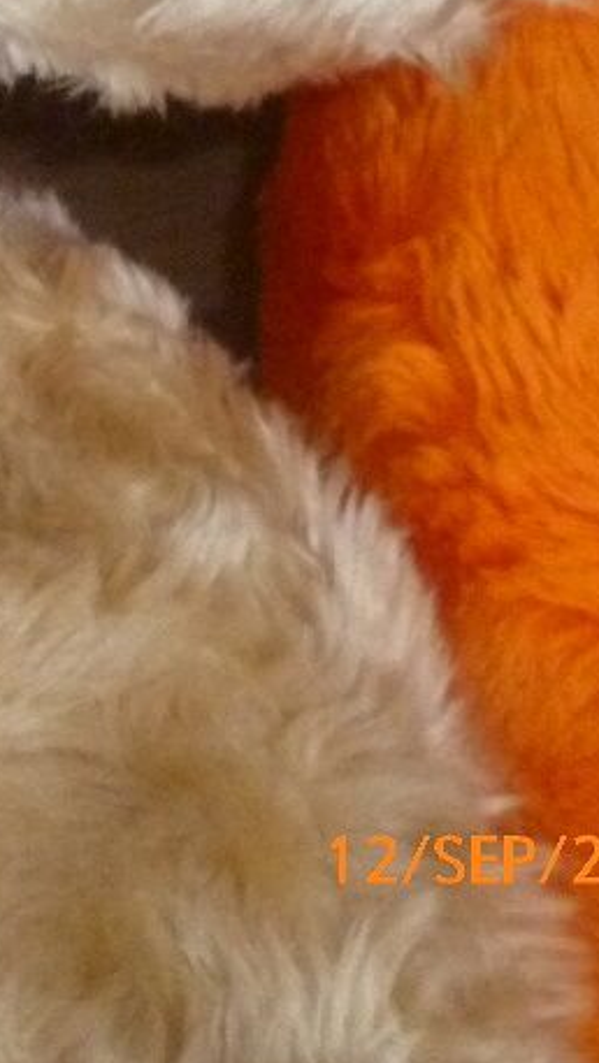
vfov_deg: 27.1
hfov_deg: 14.1
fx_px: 2059
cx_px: -573
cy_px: -30
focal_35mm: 73
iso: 400
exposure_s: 1/60
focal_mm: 4.3
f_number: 2.5
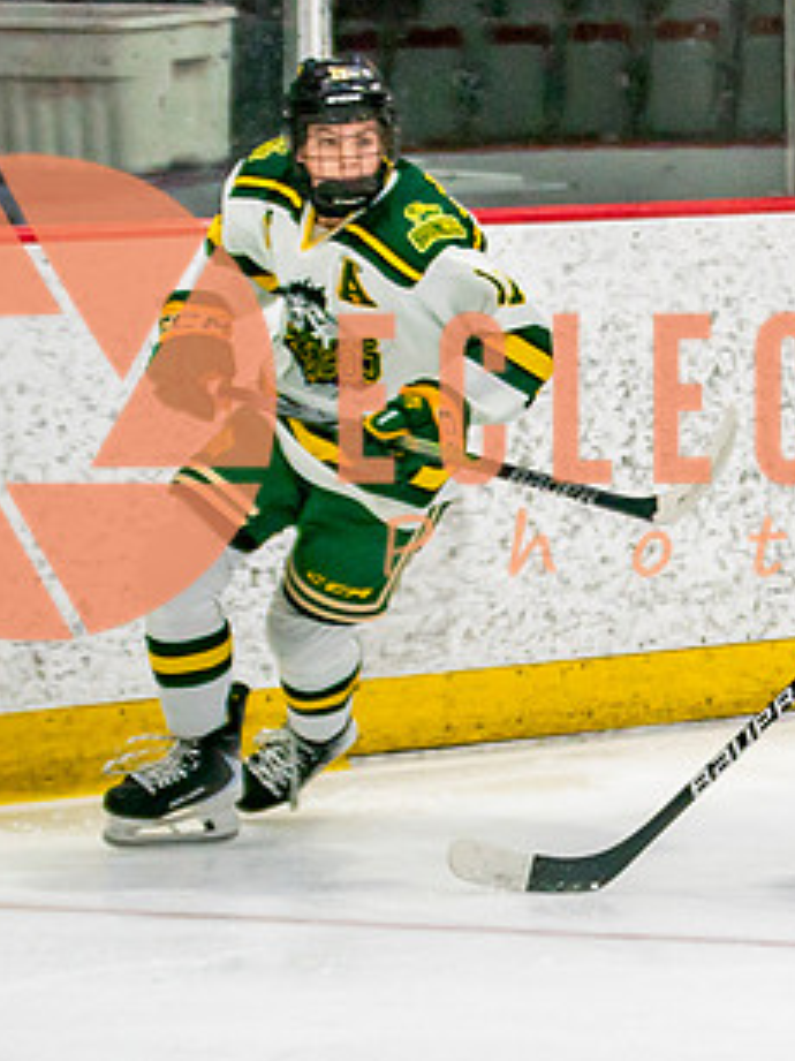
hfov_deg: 5.1
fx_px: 8948
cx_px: 796
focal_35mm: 292
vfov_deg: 6.8
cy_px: 614
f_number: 2.8
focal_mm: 70
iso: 640
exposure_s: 1/640
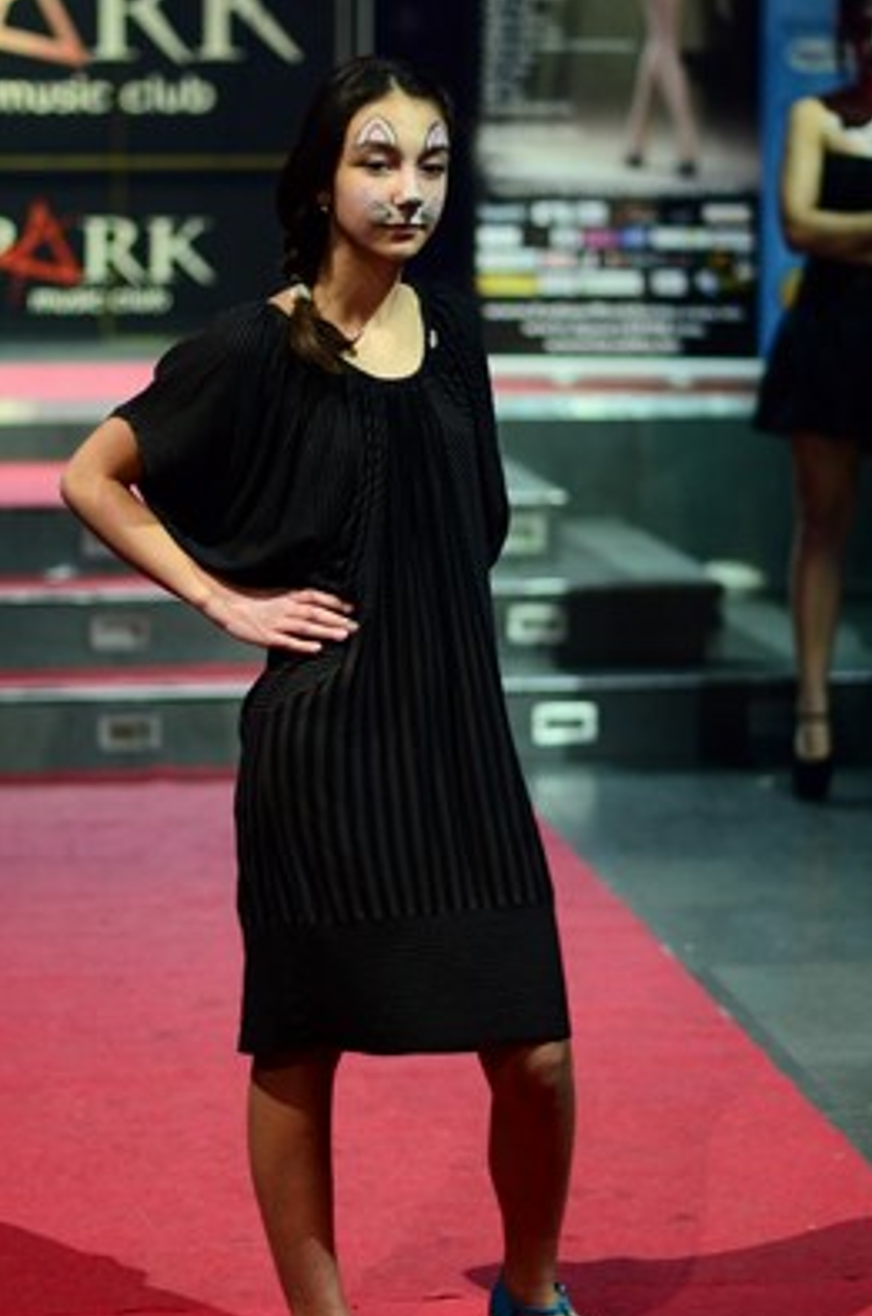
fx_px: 3613
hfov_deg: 13.8
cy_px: 655
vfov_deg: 20.7
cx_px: 404
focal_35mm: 99
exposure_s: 1/160
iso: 320
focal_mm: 50
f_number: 1.4
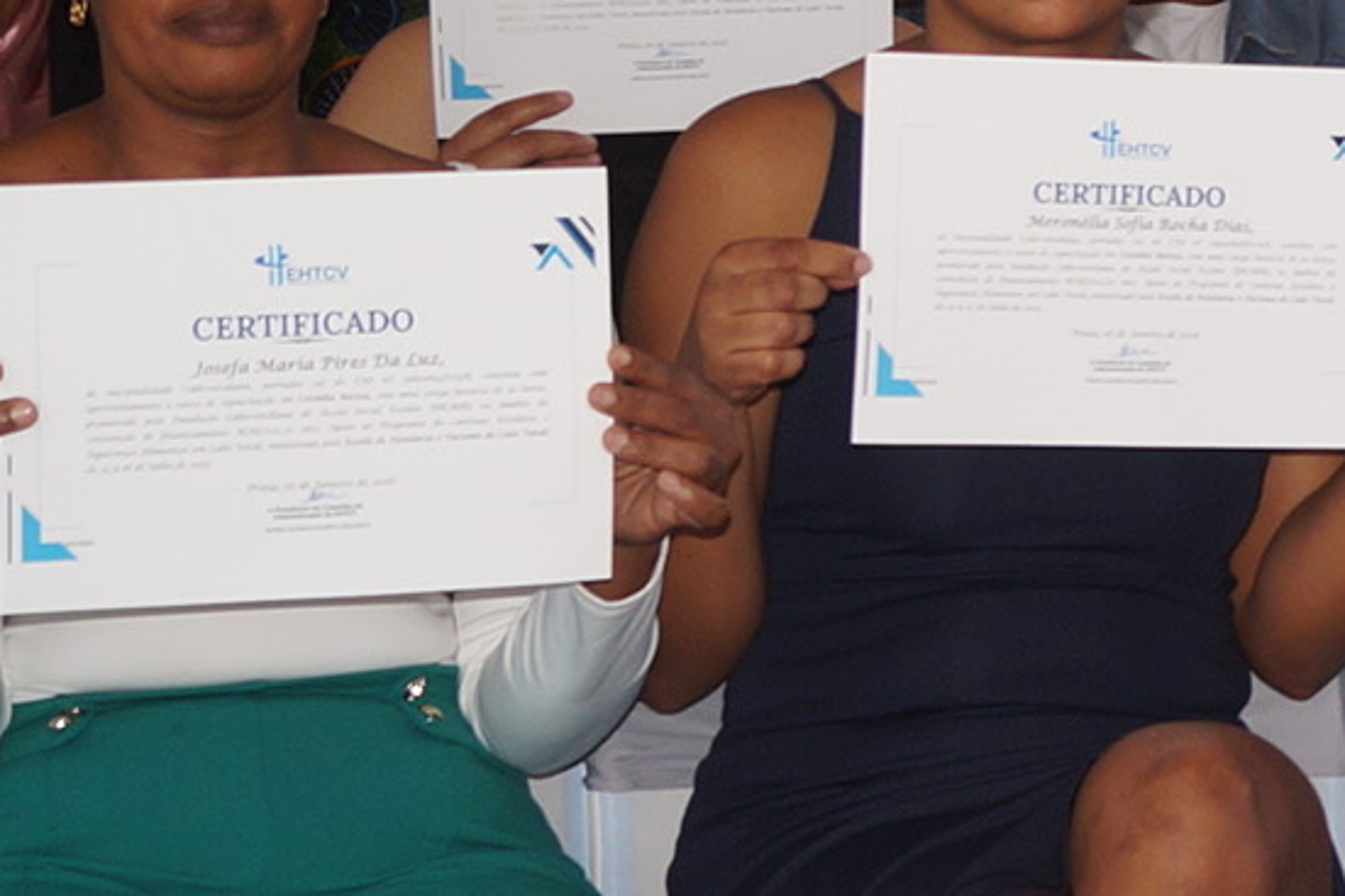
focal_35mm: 164
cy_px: 68
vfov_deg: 8.3
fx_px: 6125
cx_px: 2500
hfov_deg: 11.5
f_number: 4
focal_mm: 22
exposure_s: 1/160
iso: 160
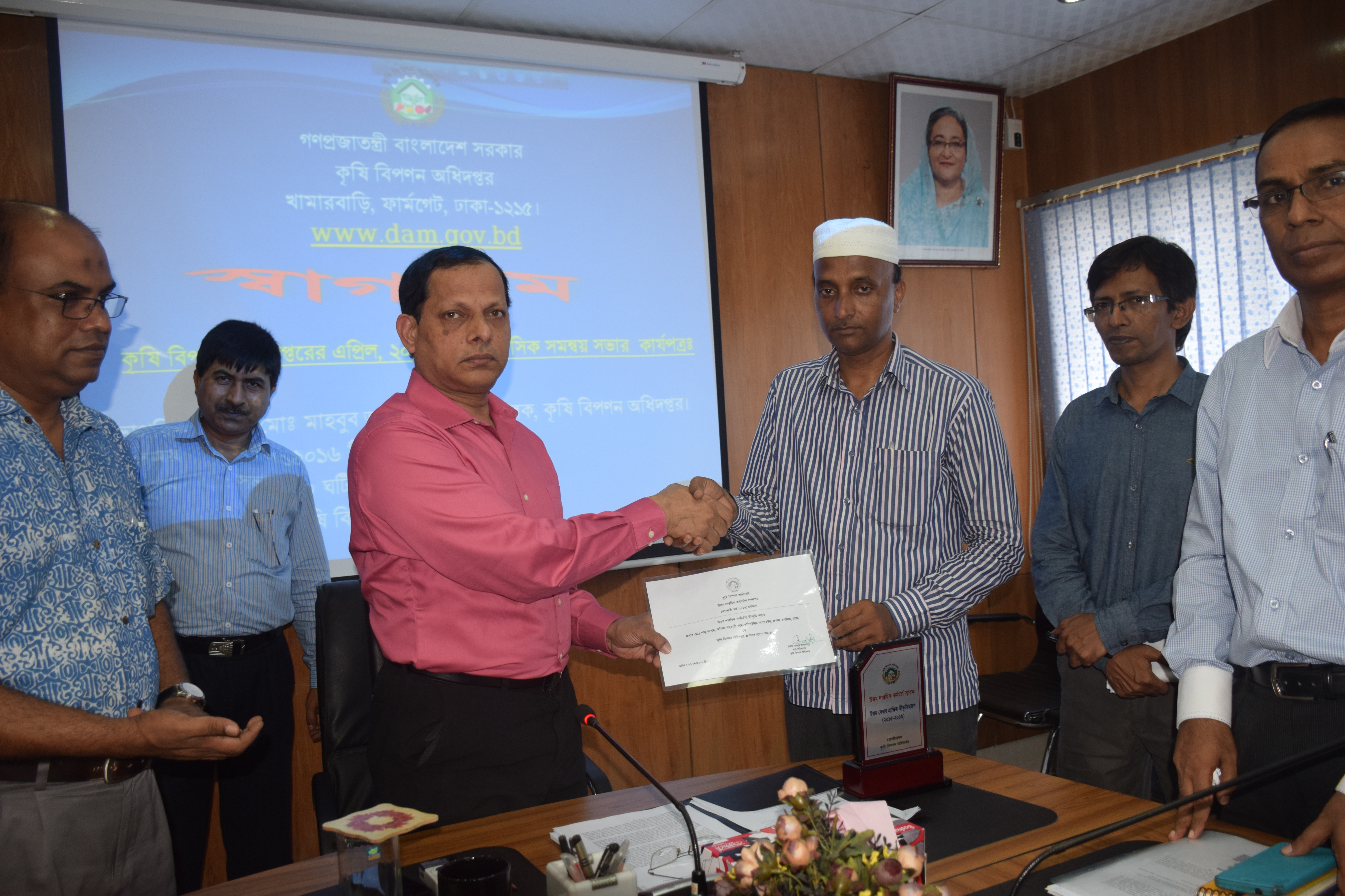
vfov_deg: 43.6
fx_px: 1121
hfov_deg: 61.9
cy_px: 448
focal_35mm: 30
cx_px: 672
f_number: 3.5
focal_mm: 20
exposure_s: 1/80
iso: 800
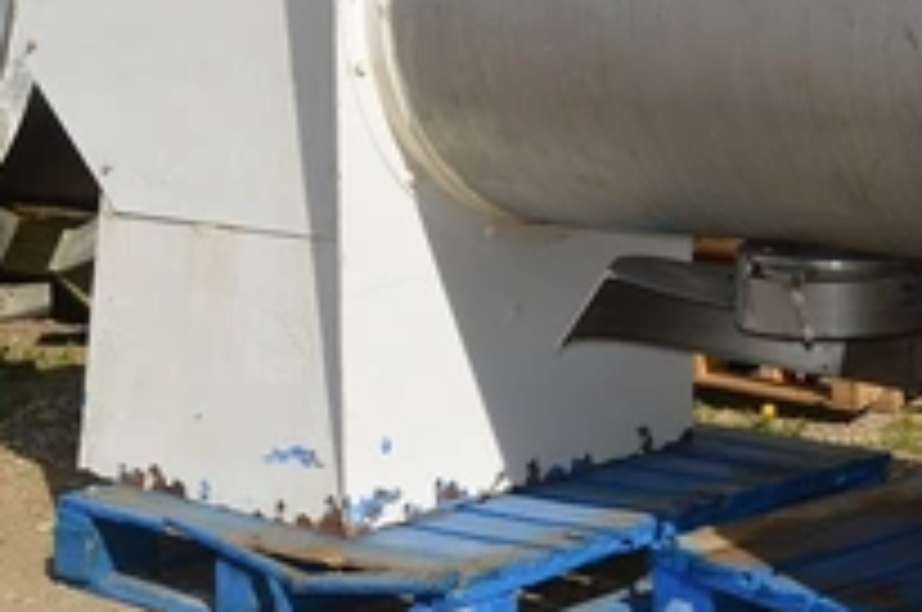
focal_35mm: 82
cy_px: 153
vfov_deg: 16.5
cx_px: 837
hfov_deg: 24.1
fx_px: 2097
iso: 100
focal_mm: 28
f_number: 11
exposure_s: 1/200
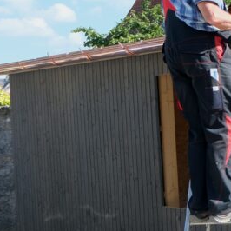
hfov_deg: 15.4
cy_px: 110
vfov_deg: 18.9
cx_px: 455
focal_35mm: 92
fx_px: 695
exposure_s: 1/680
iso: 320
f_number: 4
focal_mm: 16
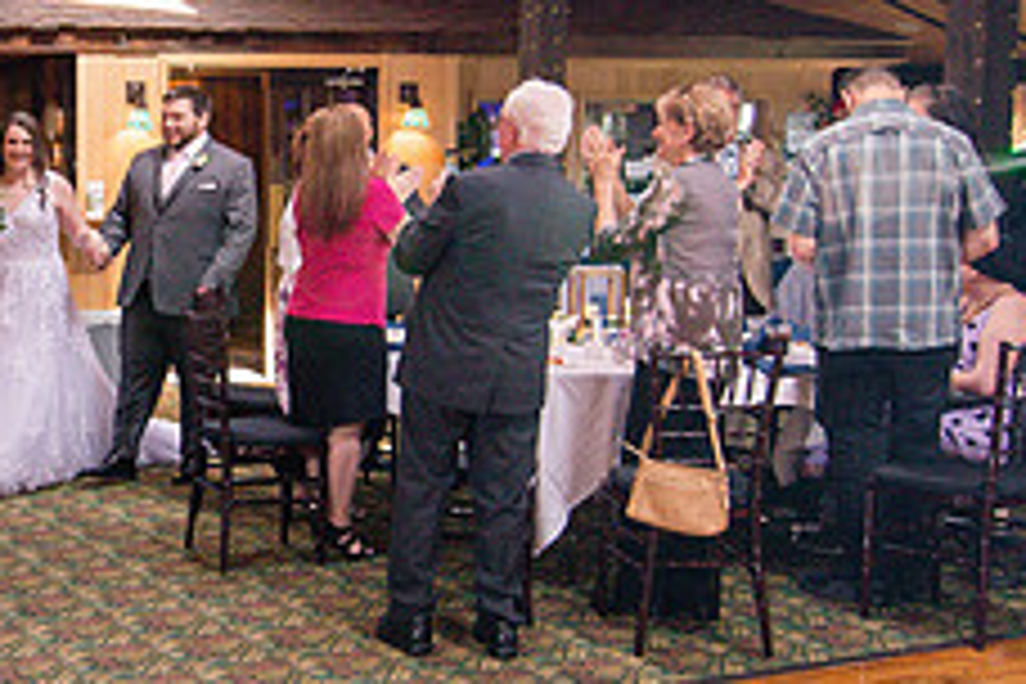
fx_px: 1681
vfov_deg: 23.0
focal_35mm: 59
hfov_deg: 31.7
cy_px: 306
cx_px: 35
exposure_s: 1/200
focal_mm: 19
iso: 1000
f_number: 5
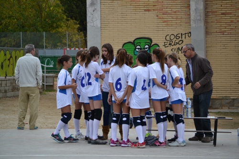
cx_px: 120
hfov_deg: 14.0
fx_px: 976
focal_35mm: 147
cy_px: 80
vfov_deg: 9.3
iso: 400
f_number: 4.5
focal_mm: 98
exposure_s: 1/640
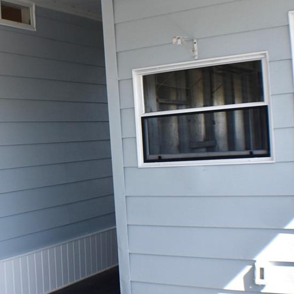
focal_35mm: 75
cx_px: 76
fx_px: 721
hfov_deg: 22.8
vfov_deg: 23.1
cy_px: 156
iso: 280
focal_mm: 20
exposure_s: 1/250
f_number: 5.6
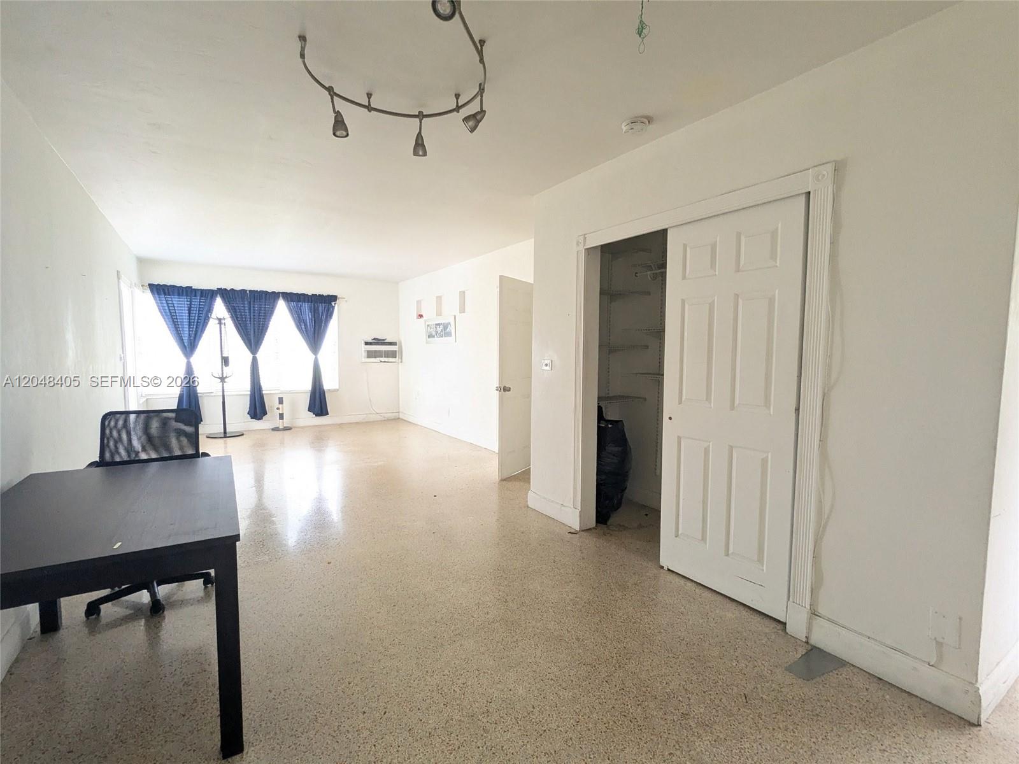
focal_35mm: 16
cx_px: 510
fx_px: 471
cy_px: 382
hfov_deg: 94.5
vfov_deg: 78.1
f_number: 2.2
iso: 408
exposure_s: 1/60
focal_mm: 2.35
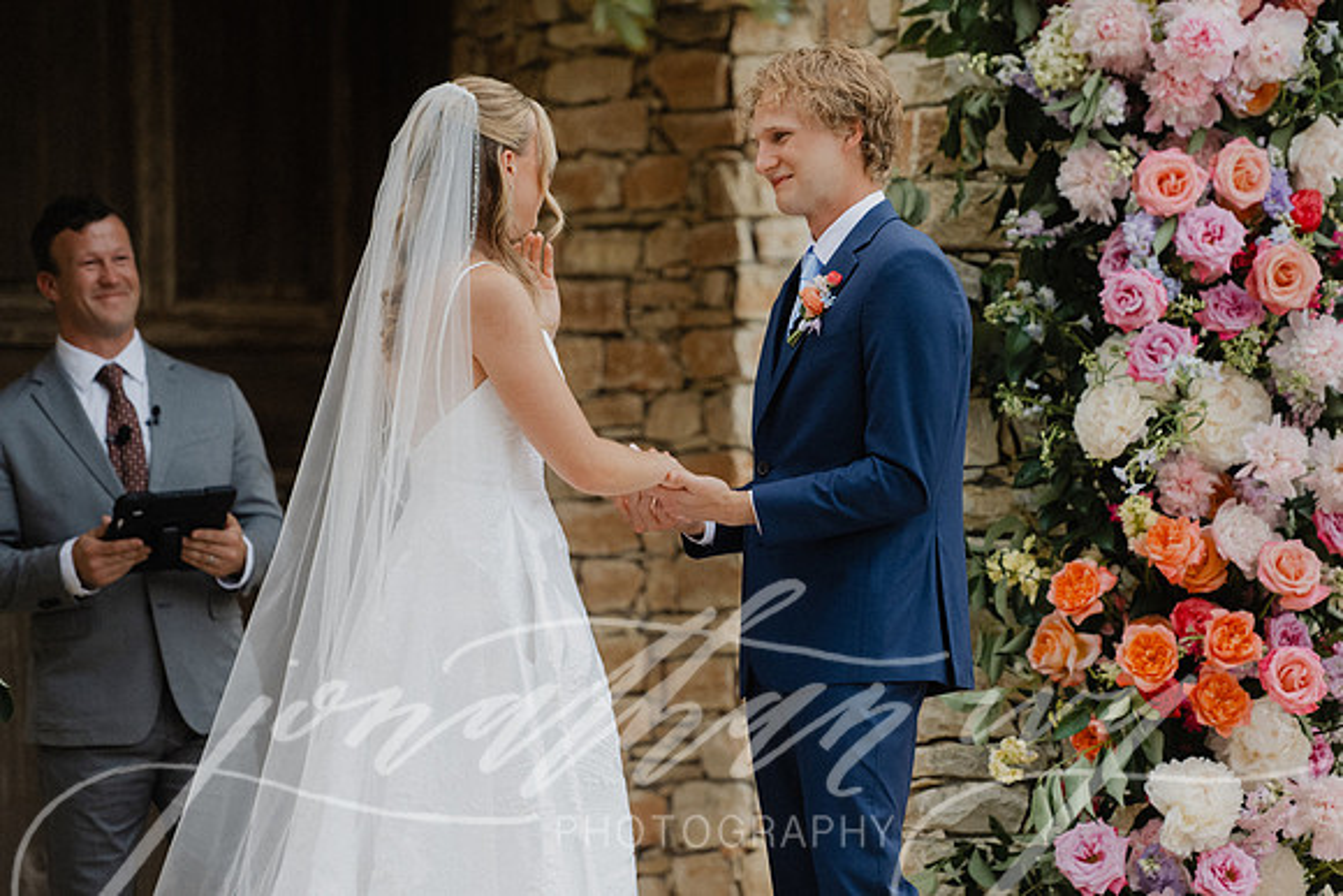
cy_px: 518
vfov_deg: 7.0
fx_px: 7333
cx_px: 776
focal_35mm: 197
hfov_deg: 10.5
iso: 640
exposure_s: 1/2000
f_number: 2.8
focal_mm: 170
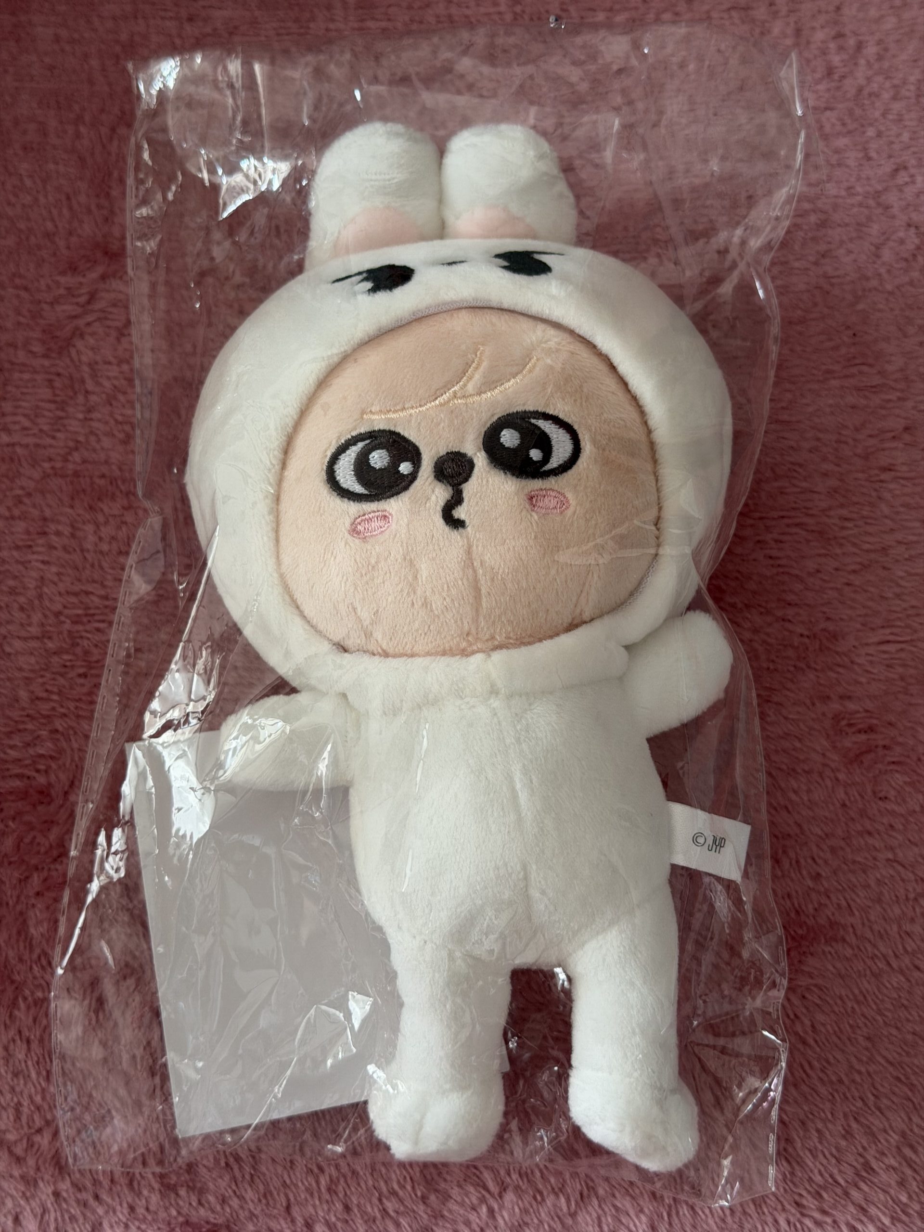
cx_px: 462
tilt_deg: -75.8
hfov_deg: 30.3
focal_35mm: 48
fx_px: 1708
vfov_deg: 39.7
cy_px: 616
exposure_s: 1/60
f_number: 1.78
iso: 100
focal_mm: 6.76
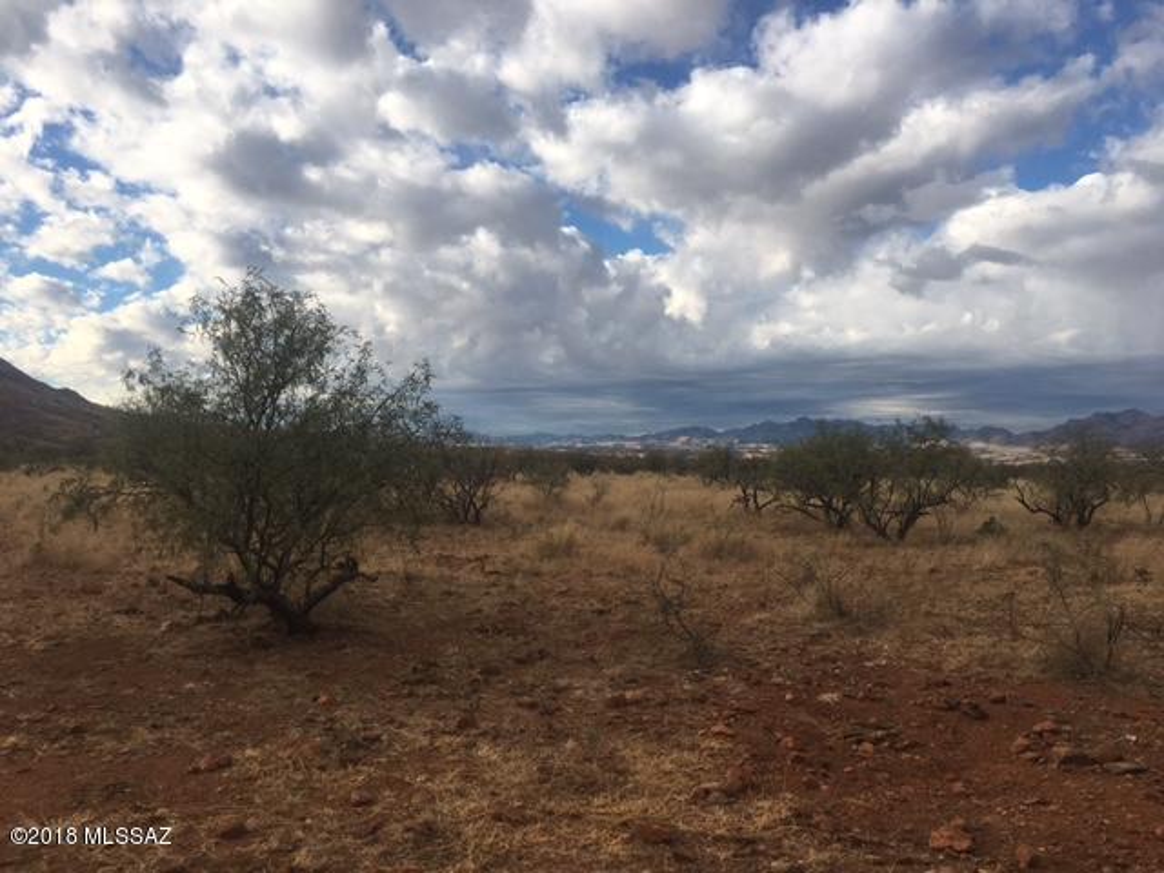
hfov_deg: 61.7
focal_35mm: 29
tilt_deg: -0.5
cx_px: 582
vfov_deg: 48.2
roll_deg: -0.5
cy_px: 436
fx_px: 975
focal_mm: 4.15
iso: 25
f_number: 2.2
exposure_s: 1/1637
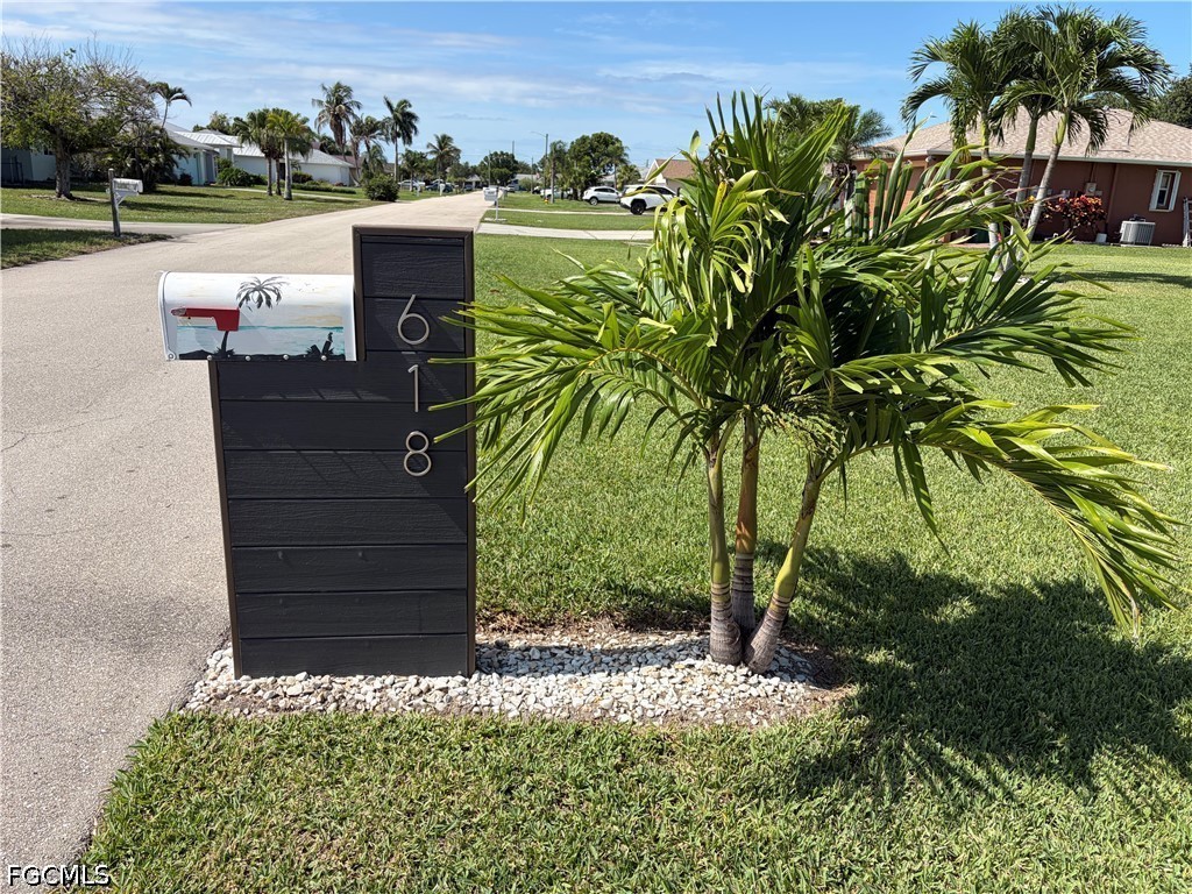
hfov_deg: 67.3
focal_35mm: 26
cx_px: 596
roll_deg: -4.1
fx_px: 895
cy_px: 447
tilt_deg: -16.6
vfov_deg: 53.1
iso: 50
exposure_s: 1/3125
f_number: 1.6
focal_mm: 5.96
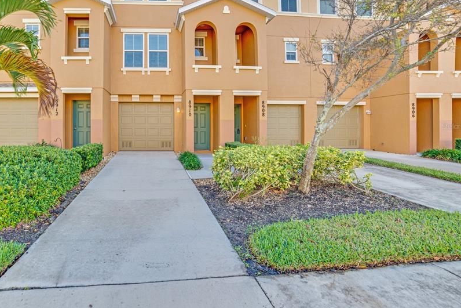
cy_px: 126
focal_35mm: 18
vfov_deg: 66.9
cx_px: 178
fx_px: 231
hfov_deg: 88.5
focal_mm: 14
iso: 100
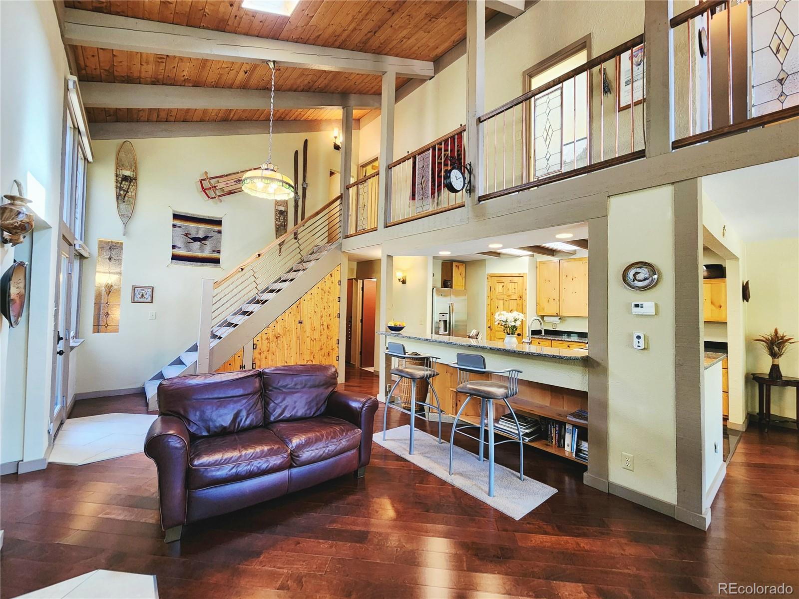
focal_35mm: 13
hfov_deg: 106.2
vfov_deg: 89.9
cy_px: 300
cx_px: 400
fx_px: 300
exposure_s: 1/60.2
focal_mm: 2.2
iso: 320
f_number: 2.2
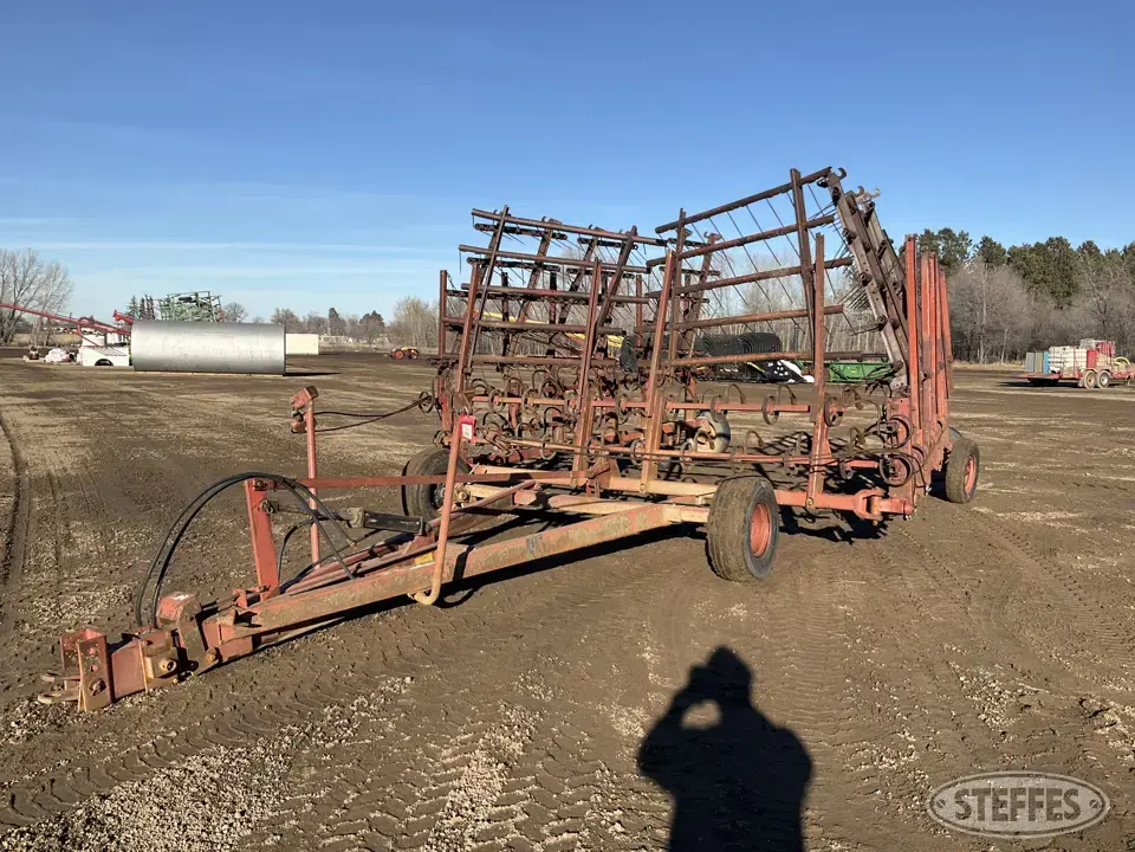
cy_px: 426
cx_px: 568
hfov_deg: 61.7
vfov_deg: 48.2
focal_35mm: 29
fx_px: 951
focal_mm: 3
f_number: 1.8
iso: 25
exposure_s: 1/1912
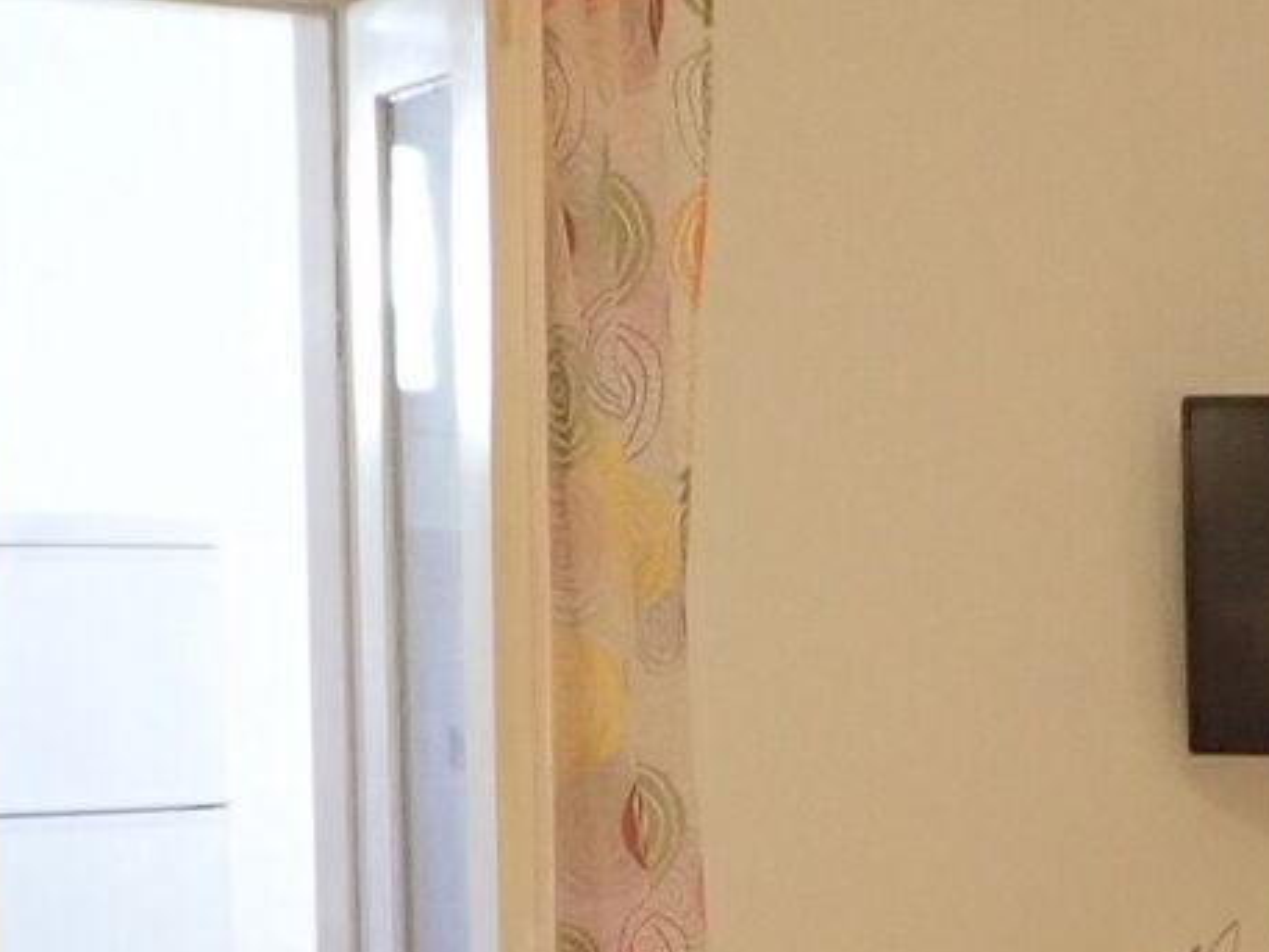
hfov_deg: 17.3
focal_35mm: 112
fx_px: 4107
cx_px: 1175
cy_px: 1152
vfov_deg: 12.9
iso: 500
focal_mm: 4.5
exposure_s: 1/30
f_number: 2
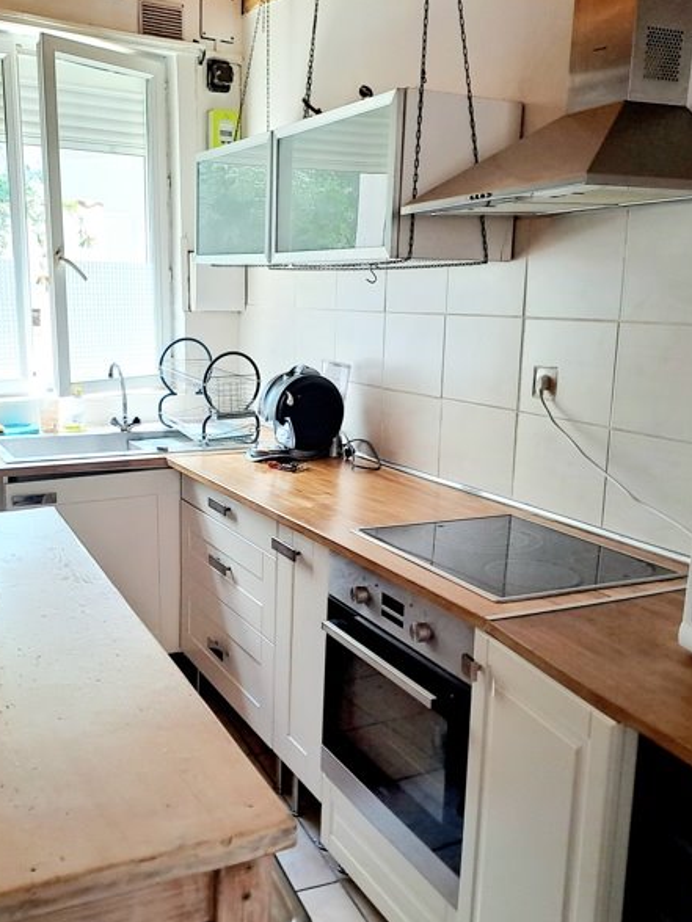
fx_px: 906
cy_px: 464
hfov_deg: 41.7
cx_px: 304
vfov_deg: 54.0
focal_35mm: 34
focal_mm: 4.65
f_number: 1.8
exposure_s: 1/100
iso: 40
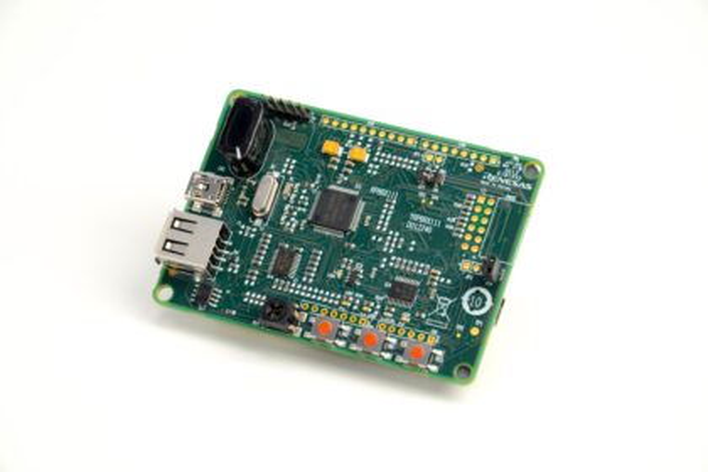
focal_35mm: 158
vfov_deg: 8.7
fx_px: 3097
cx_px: 354
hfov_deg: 13.0
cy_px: 236
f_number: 10
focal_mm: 105
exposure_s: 1/25
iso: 200
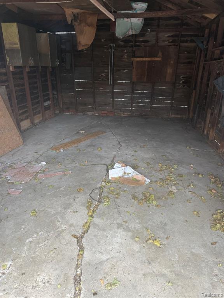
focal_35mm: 24
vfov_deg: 71.6
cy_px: 149
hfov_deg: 56.8
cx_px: 112
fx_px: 207
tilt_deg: -19.7
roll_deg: -0.7
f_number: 1.78
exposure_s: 1/90
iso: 200
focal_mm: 6.76
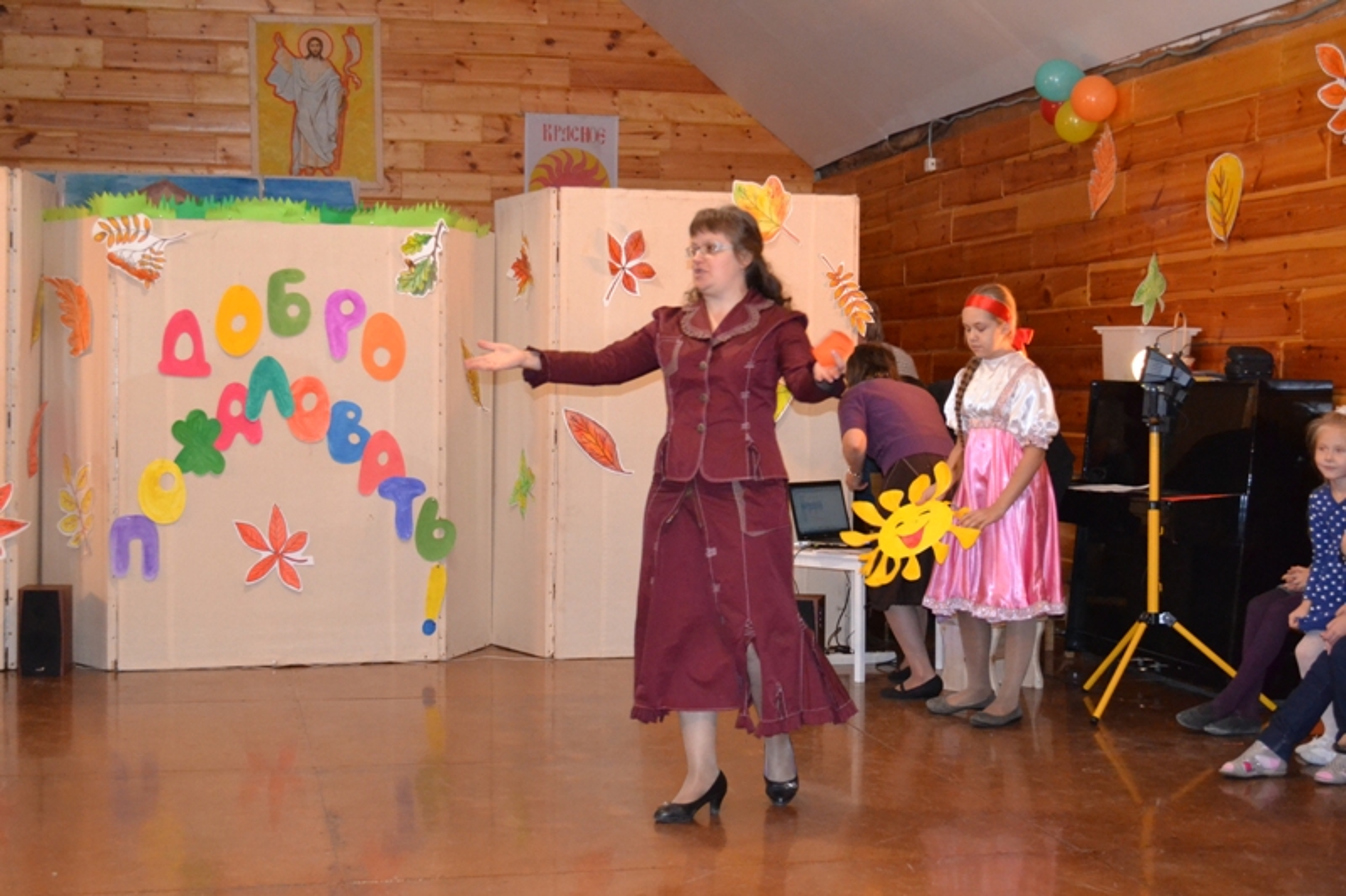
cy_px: 448
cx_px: 673
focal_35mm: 52
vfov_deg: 25.7
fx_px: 1962
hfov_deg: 37.9
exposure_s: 1/60
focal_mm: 35
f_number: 5
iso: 3200
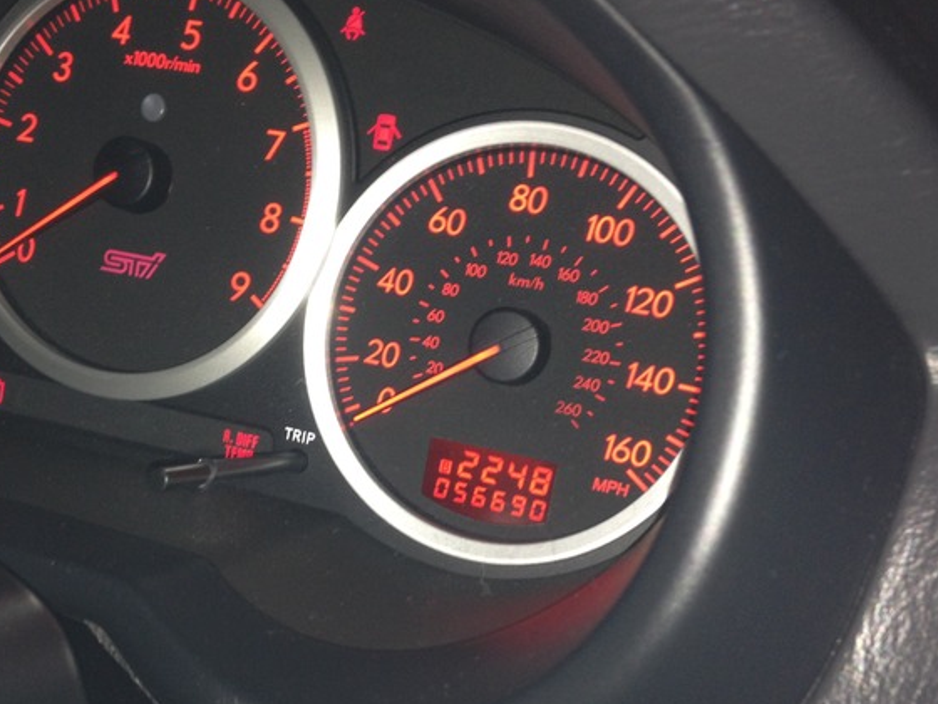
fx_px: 1355
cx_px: 407
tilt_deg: -30.9
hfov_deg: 38.1
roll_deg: -0.8
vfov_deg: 28.9
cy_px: 464
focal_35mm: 50
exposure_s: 1/20
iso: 64
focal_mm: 4.28
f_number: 2.4
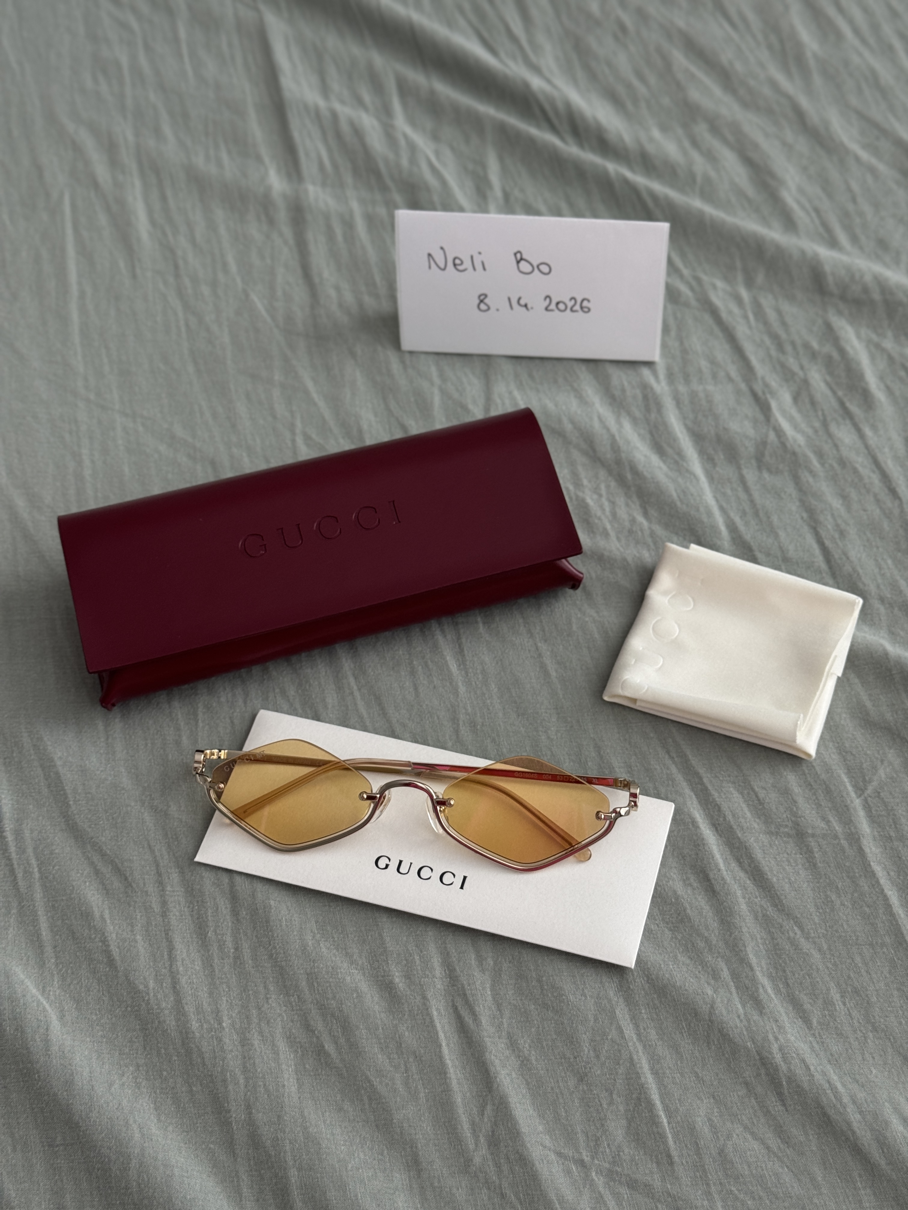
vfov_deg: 39.7
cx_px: 454
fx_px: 1679
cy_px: 605
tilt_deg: -54.1
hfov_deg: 30.3
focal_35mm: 48
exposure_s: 1/121
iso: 80
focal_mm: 6.76
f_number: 1.78
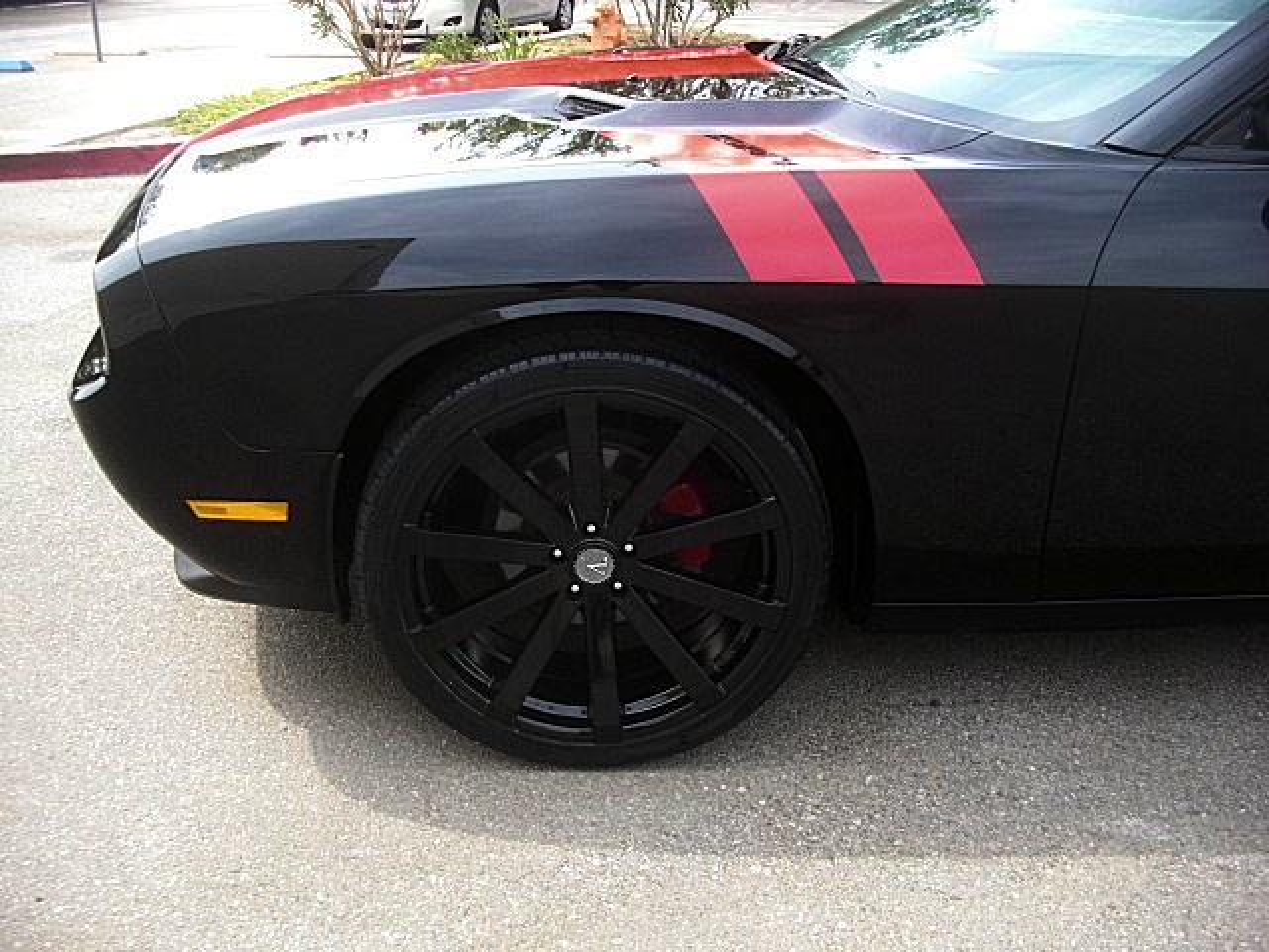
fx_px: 1320
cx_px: 634
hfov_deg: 51.4
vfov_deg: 39.7
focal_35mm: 36
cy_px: 476
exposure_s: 1/160
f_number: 2.8
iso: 50
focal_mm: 6.3
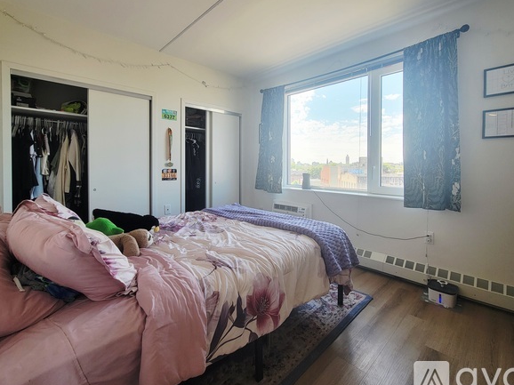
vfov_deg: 81.5
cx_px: 261
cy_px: 174
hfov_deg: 98.2
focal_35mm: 15
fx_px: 223
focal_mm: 2.2
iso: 64
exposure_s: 1/120
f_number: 2.2
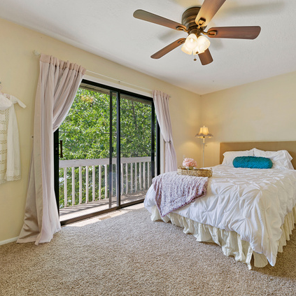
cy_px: 147
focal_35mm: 18
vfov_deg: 80.7
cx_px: 177
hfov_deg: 79.8
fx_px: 174
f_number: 8
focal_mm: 14
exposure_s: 1
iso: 64
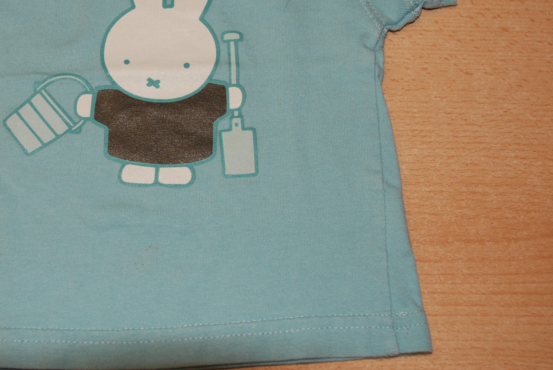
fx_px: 861
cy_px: 115
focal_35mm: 56
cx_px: 184
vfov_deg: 24.1
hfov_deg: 35.2
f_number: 4
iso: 200
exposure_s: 1/60
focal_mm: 24
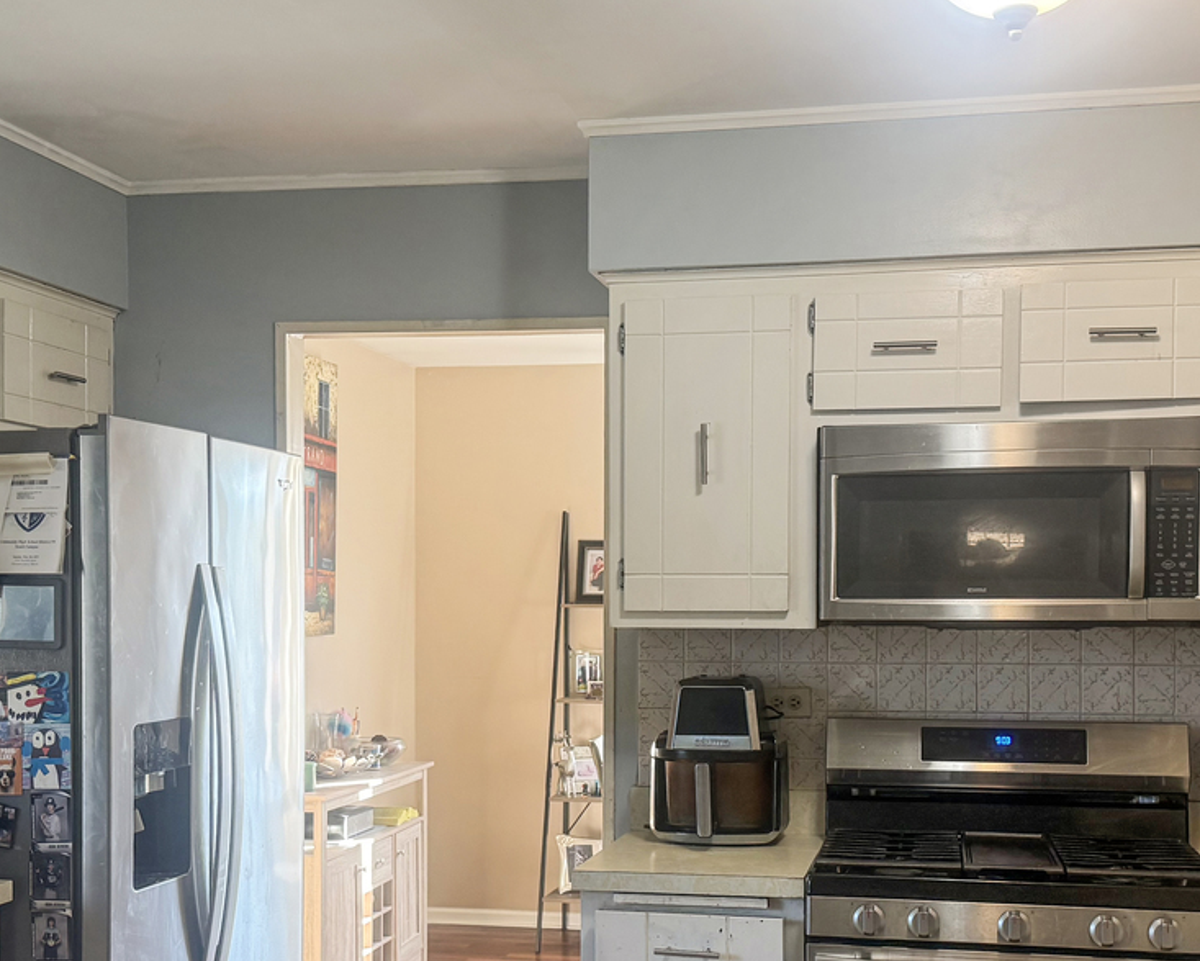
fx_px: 1634
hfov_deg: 40.3
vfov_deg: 32.3
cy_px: 699
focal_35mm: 46
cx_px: 591
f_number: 1.78
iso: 200
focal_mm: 6.76
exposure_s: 1/120
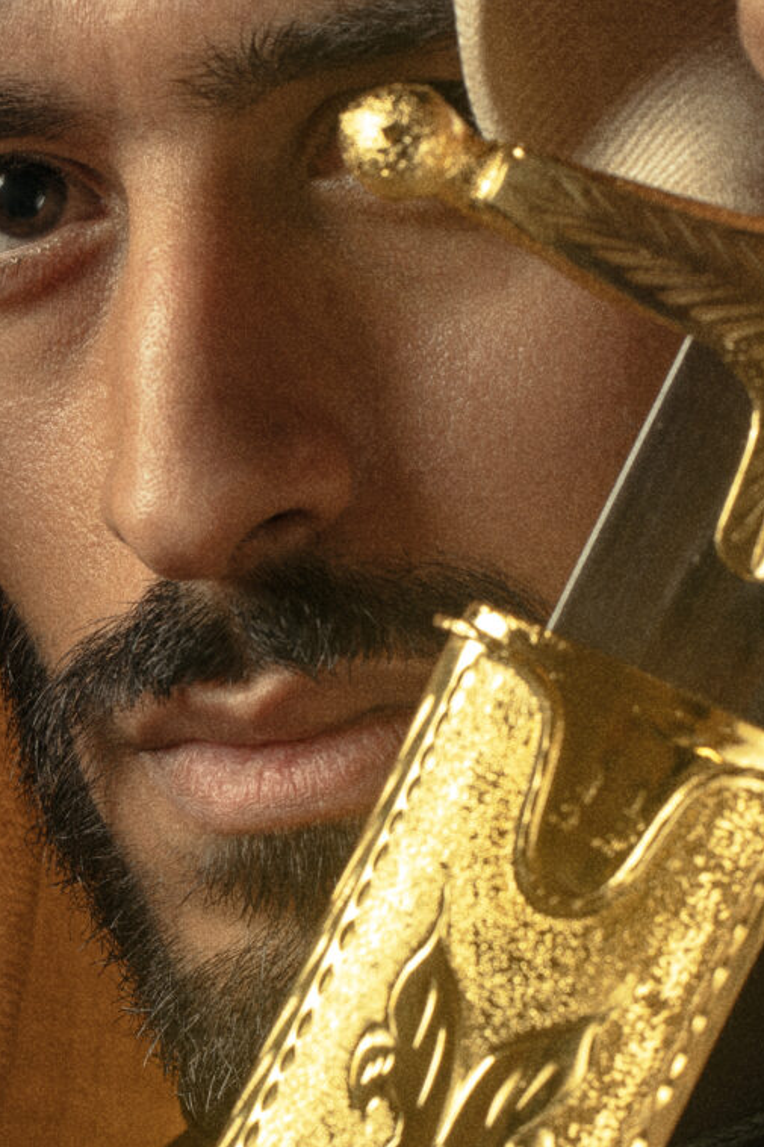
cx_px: 309
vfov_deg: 6.1
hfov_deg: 4.1
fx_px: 10764
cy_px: 434
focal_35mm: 338
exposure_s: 1/125
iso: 80
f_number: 9
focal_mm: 100
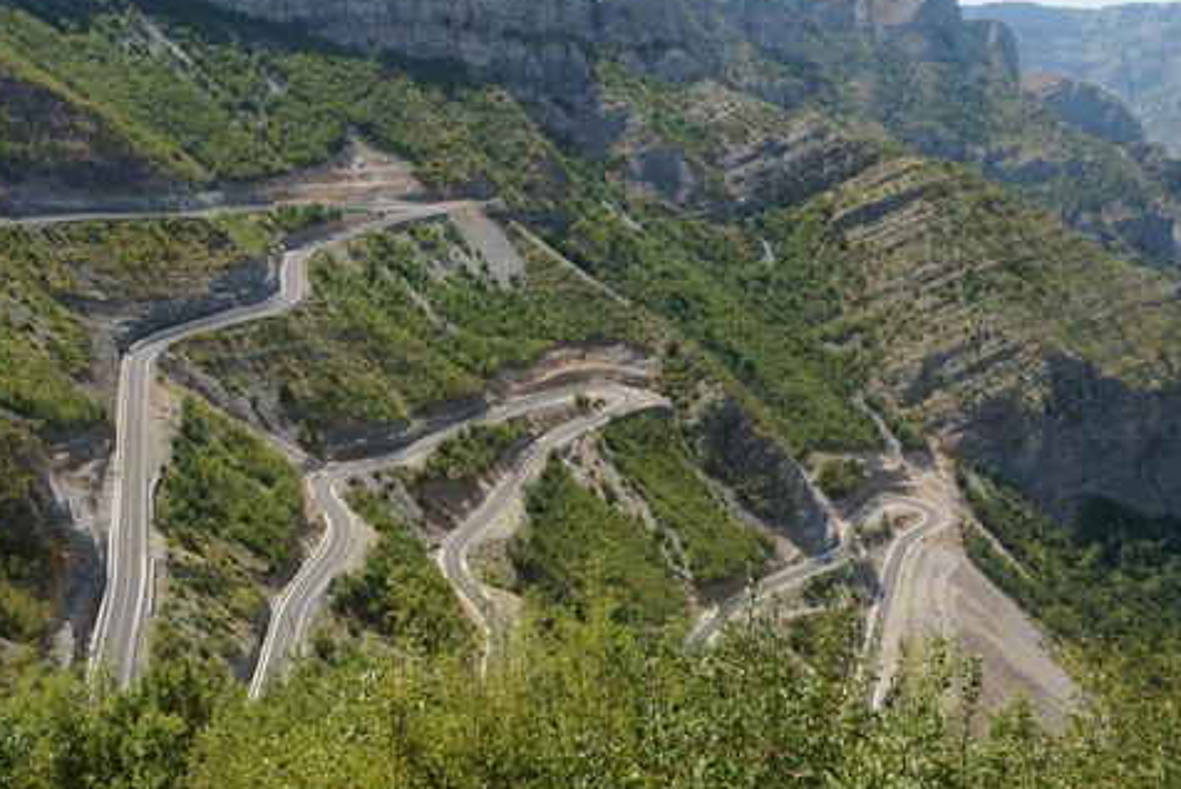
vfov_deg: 38.8
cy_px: 320
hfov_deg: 55.7
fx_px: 1116
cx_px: 556
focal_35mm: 34
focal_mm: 18
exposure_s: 1/100
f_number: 11
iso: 100
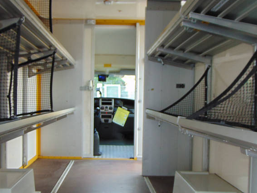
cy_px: 118
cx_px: 111
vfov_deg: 32.8
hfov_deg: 42.8
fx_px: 327
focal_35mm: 44
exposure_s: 1/30
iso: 80
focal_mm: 4.5
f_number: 3
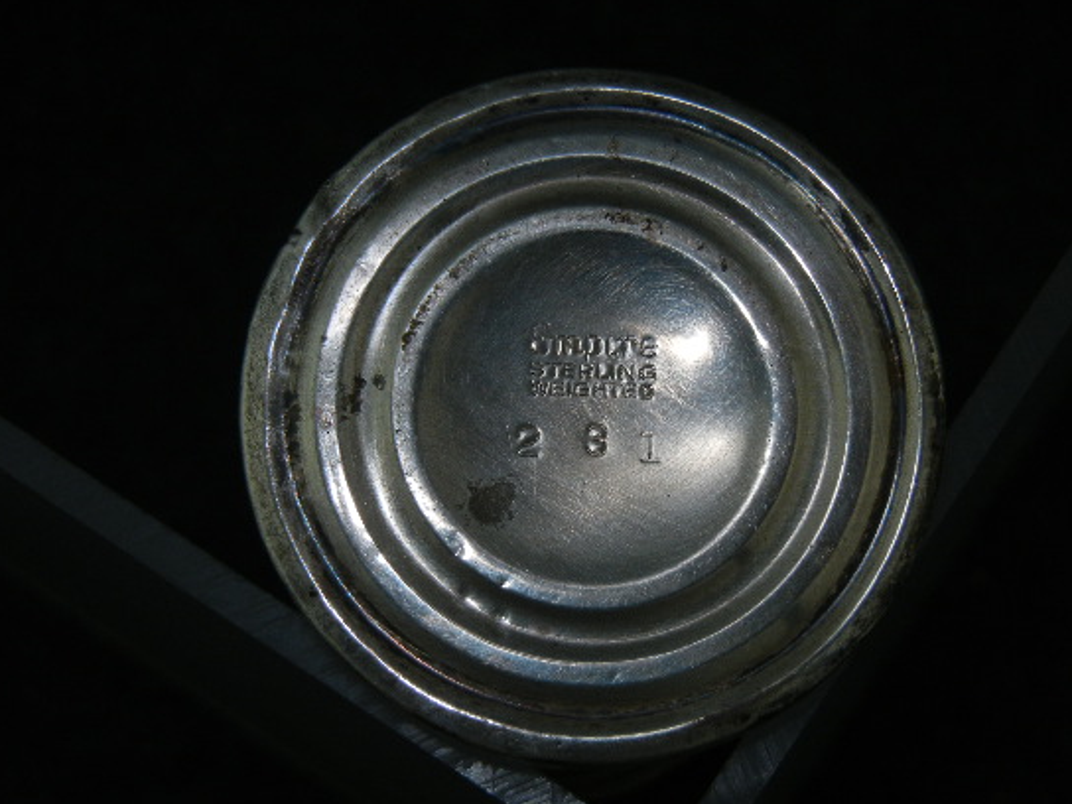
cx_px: 607
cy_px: 414
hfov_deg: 24.4
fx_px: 2477
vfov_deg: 18.4
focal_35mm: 80
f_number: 8.2
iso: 200
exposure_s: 1/30
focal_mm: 12.2
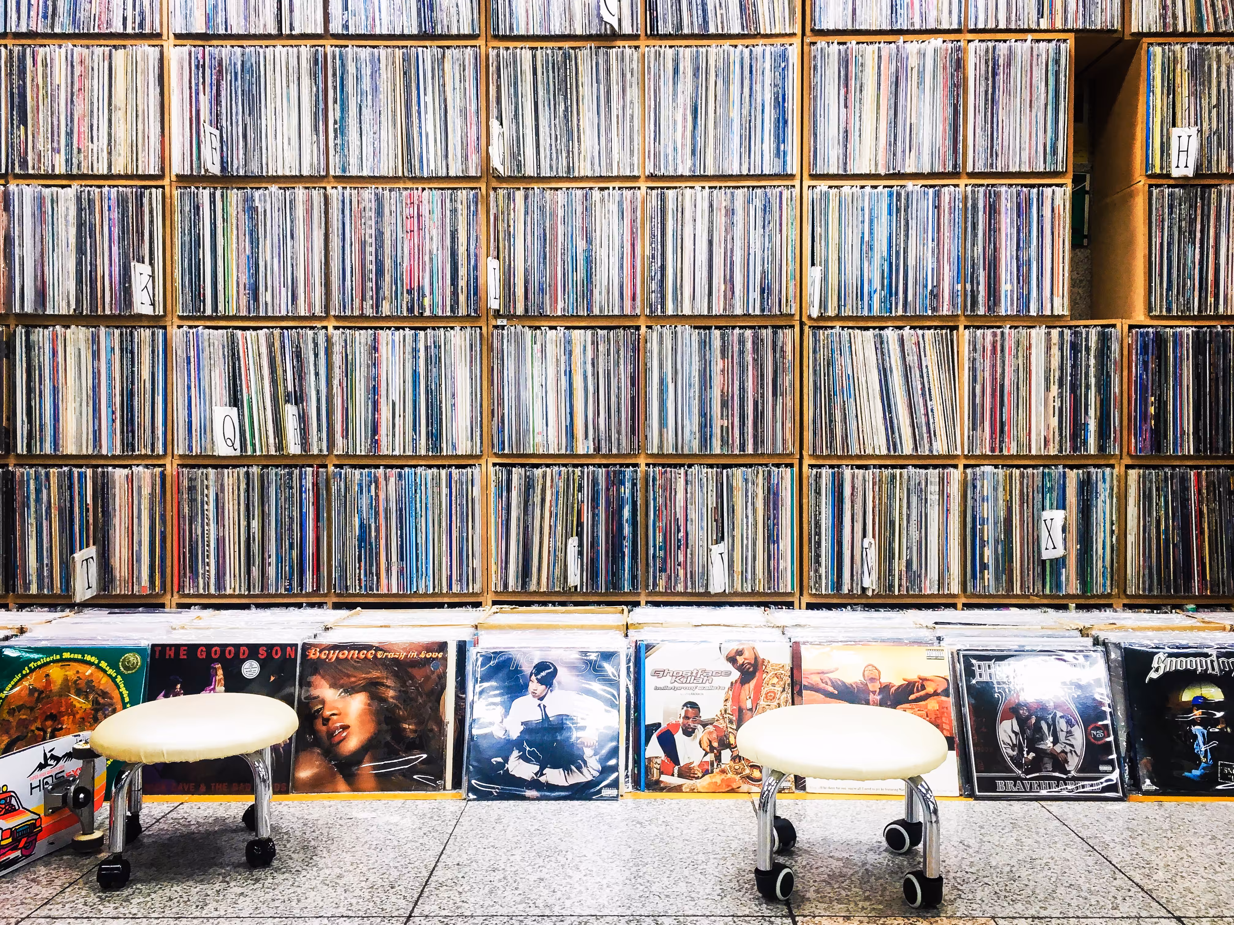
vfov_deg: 48.2
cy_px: 462
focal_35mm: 29
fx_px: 1034
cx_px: 617
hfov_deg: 61.7
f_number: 2.2
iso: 50
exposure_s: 1/30
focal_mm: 4.15
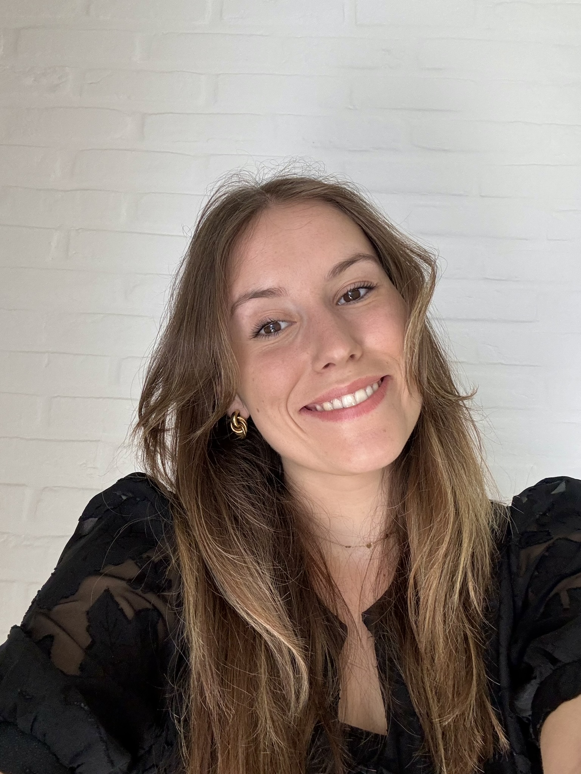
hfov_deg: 46.8
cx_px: 290
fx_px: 671
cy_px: 387
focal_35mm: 30
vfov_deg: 60.0
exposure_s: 1/60
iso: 125
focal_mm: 2.69
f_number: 1.9
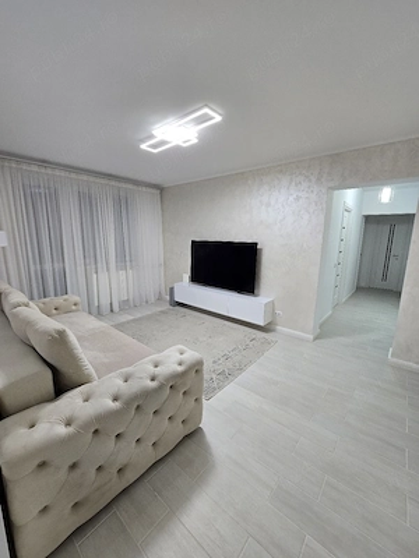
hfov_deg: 89.9
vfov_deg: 106.2
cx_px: 210
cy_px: 279
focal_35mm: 13
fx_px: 210
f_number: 2.2
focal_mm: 2.2
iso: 100
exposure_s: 1/50.3
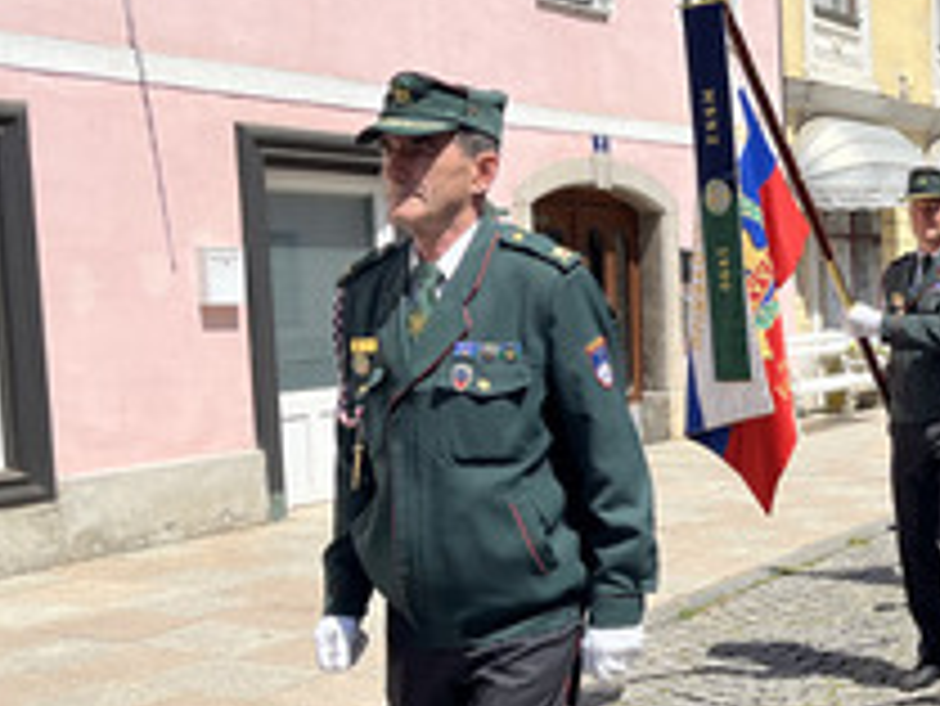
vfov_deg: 26.1
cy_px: 436
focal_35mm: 56
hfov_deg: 32.2
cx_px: 891
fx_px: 1522
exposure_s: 1/4651
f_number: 1.6
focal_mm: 5.1
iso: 50
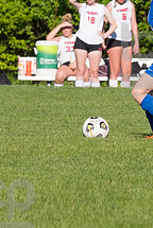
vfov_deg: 2.6
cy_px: 60
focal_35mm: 807
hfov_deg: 1.7
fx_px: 5128
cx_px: 153
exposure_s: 1/1600
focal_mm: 200
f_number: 5.6
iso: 250
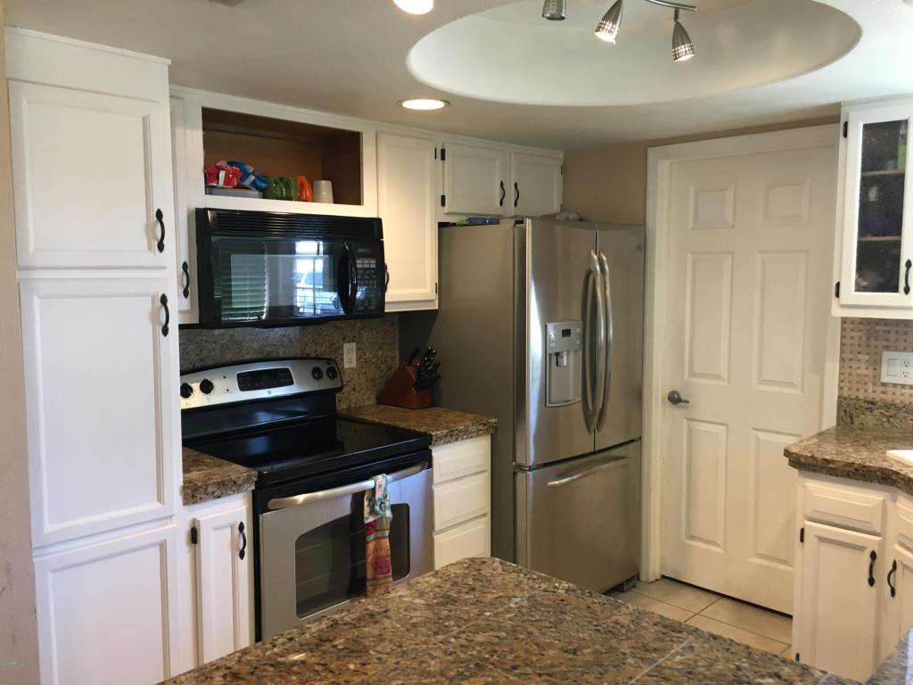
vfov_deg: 48.2
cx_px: 456
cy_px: 342
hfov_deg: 61.7
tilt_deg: -4.3
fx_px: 765
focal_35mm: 29
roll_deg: -0.1
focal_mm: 4.15
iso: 64
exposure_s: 1/30
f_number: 2.2
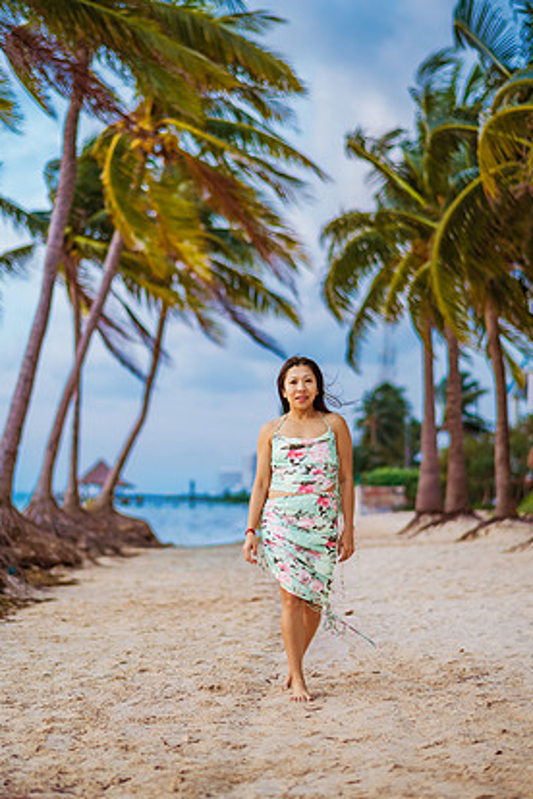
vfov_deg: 31.9
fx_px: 1399
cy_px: 384
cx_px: 278
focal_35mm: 63
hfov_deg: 21.6
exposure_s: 1/5000
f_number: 1.8
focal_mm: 58
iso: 640
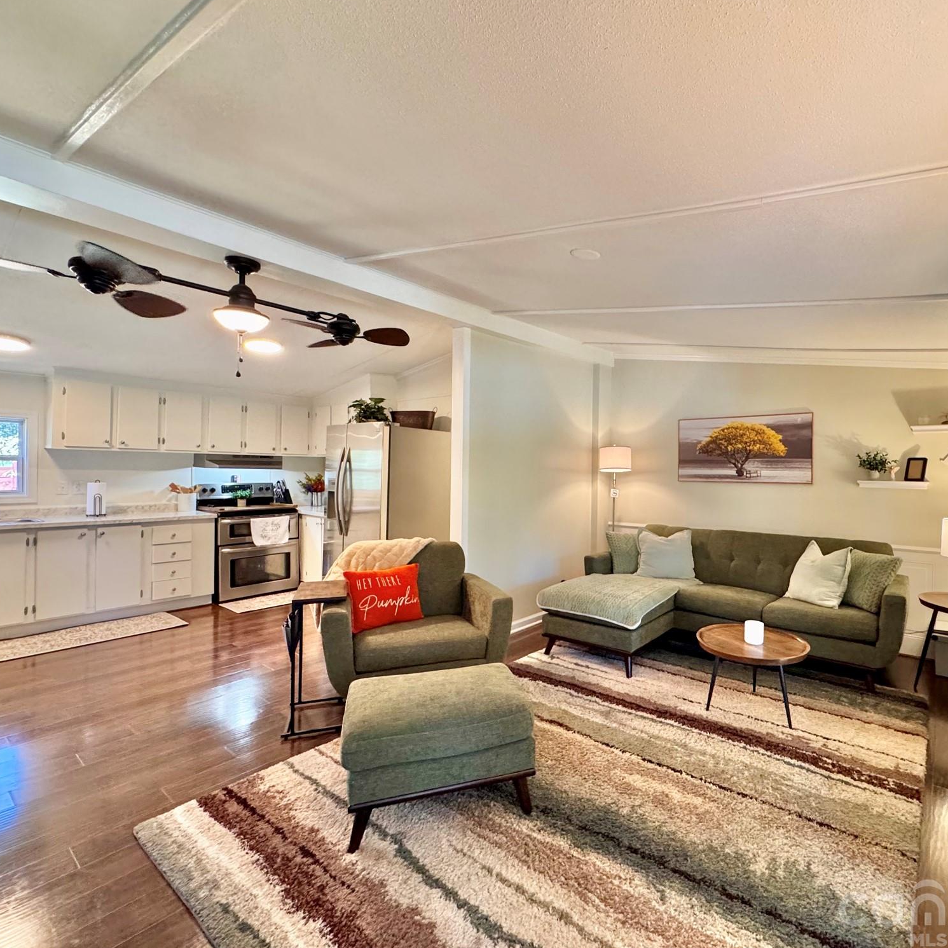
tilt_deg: -1.0
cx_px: 570
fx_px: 527
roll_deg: -1.4
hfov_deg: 82.9
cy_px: 469
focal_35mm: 17
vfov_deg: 84.0
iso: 320
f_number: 2.2
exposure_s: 1/60
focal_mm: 2.22
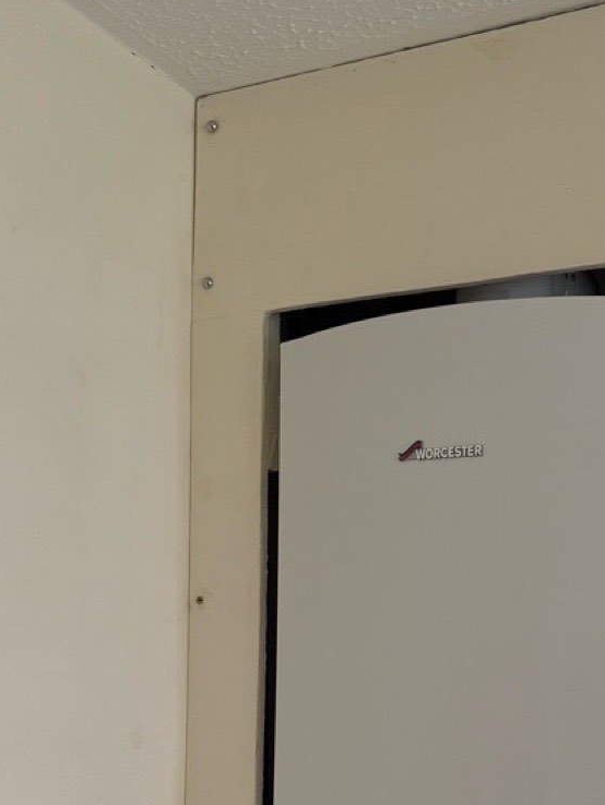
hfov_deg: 27.3
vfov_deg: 35.1
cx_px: 513
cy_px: 693
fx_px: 1211
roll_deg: -1.2
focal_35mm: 52
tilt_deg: +3.2
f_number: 1.78
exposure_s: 1/64
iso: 200
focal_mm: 6.76
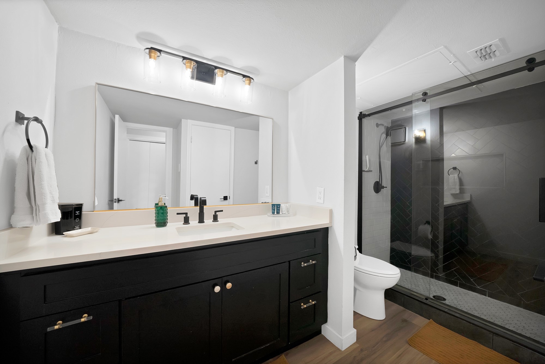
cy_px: 182
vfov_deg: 90.1
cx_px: 272
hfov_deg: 112.6
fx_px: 182
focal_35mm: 12
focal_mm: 12
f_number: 9
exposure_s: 1/13
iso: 640
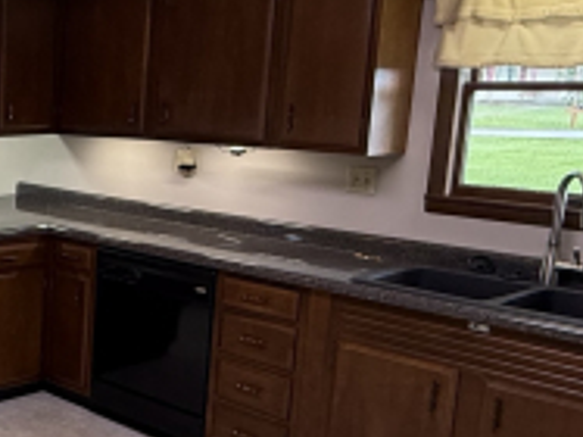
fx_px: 842
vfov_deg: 29.1
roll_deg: -0.5
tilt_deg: -9.0
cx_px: -170
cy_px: 222
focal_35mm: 50
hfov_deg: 30.4
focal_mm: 2.22
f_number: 2.2
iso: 200
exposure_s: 1/60
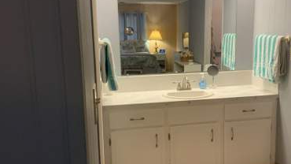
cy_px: 86
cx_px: 175
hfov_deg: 49.1
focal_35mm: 41
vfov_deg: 29.0
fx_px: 316
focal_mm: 3
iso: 80
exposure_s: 1/60
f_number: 1.8
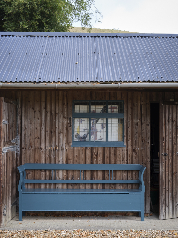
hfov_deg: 22.3
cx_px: 89
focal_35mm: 66
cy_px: 119
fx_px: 453
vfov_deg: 29.4
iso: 100
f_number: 11
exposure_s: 1/10
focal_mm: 83.1
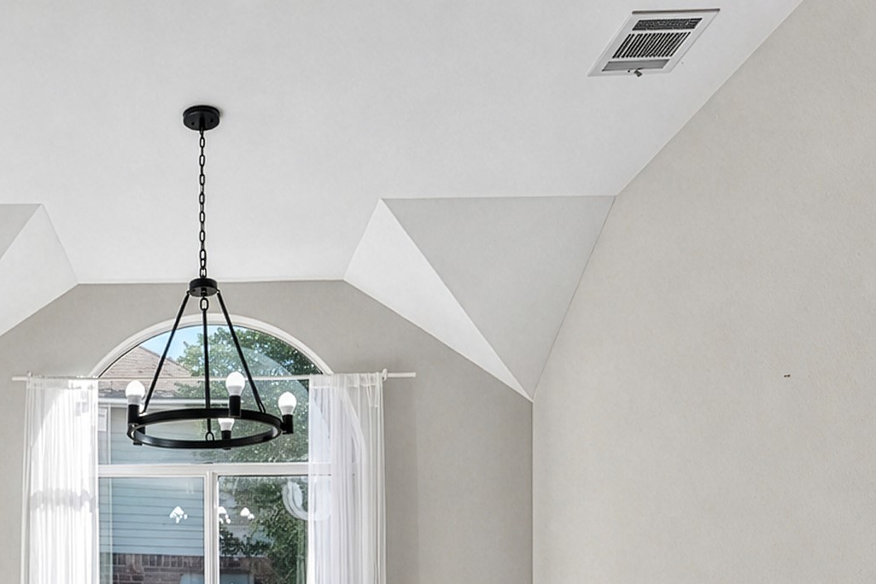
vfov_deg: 33.3
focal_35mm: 36
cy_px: 605
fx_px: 876
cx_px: 196
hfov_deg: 50.4
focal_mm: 17
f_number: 4
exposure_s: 1/80
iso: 100
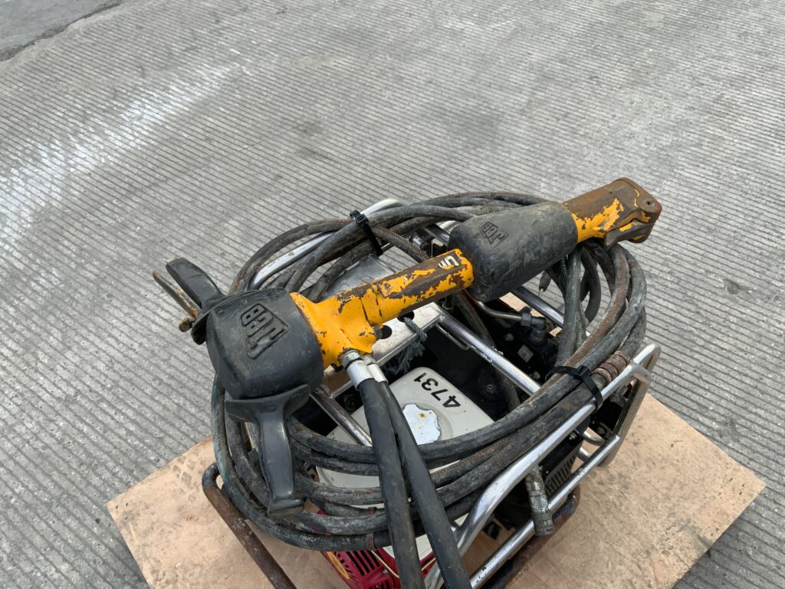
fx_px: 658
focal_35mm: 29
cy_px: 294
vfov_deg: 48.2
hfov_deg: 61.7
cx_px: 392
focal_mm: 3
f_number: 1.8
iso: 16
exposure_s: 1/231
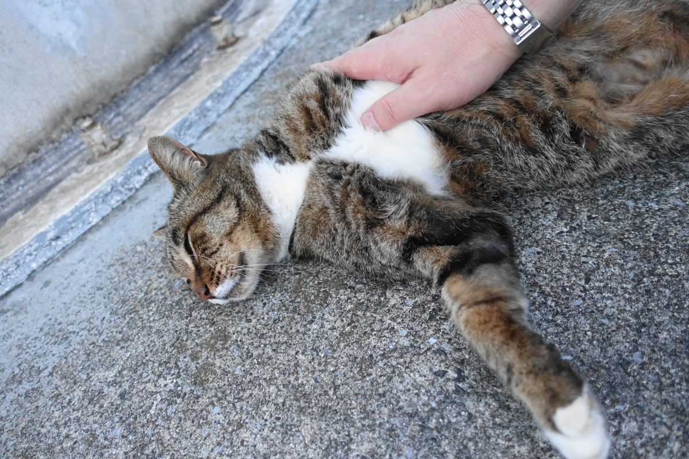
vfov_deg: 53.1
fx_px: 459
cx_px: 344
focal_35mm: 24
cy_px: 230
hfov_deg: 73.7
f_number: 1.8
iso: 1600
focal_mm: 8.8
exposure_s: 1/250
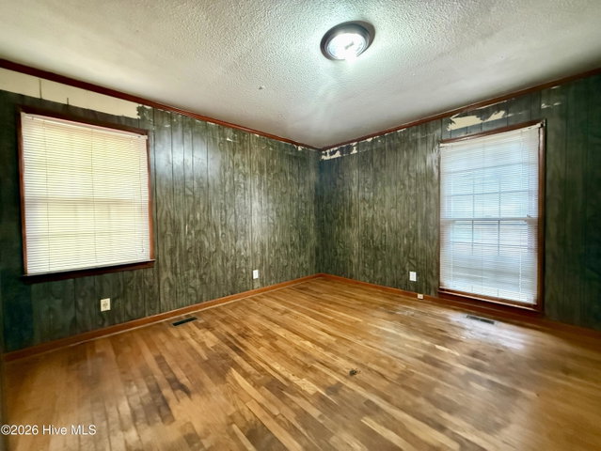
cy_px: 226
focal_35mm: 14
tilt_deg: -3.2
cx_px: 300
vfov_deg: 85.7
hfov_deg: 102.0
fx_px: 243
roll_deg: +1.8
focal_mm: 2.22
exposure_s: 1/40
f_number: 2.2
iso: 1250
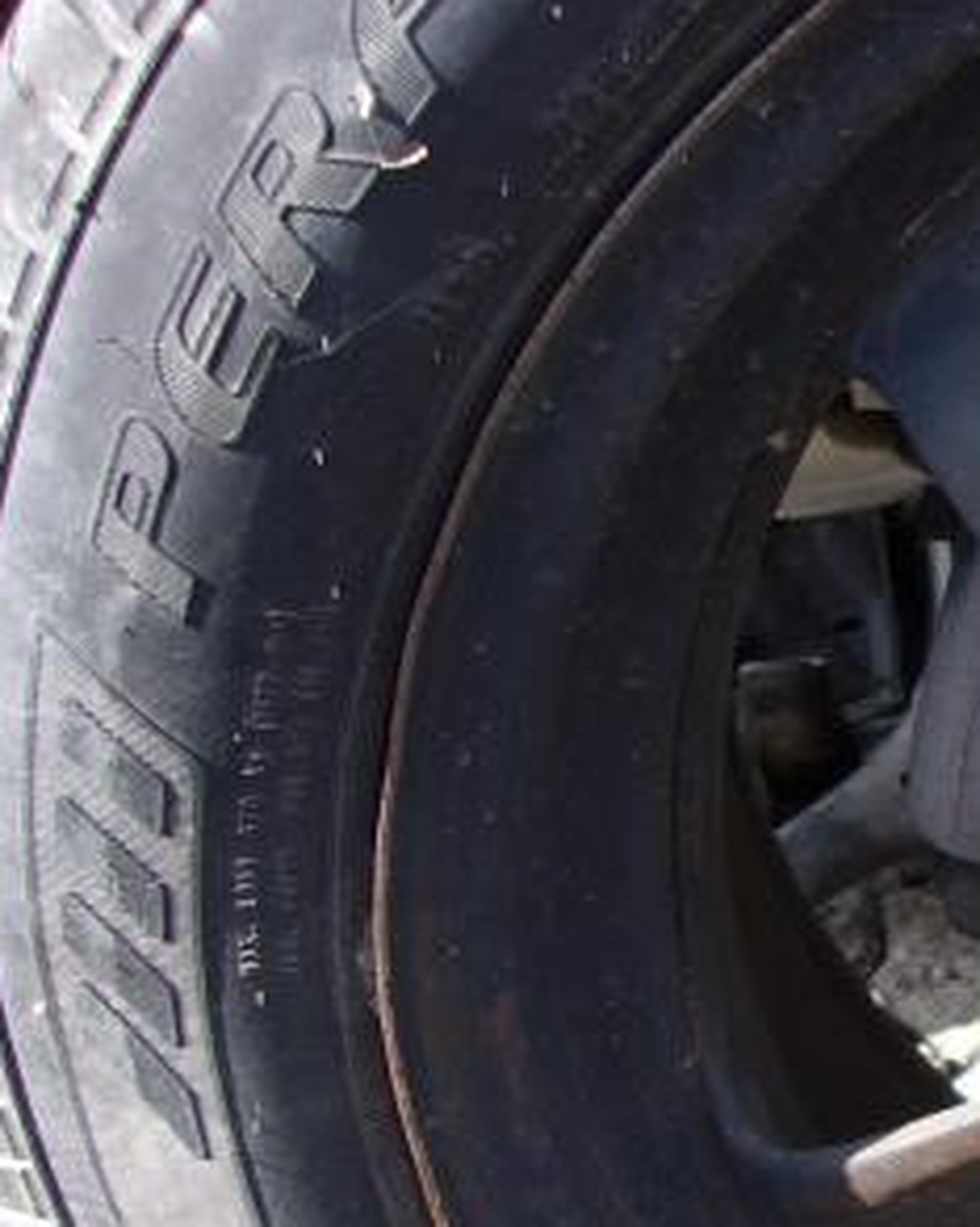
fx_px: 2613
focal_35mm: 72
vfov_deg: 26.3
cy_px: 783
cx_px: 1504
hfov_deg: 18.6
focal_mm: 4.9
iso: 80
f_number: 3
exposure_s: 1/200
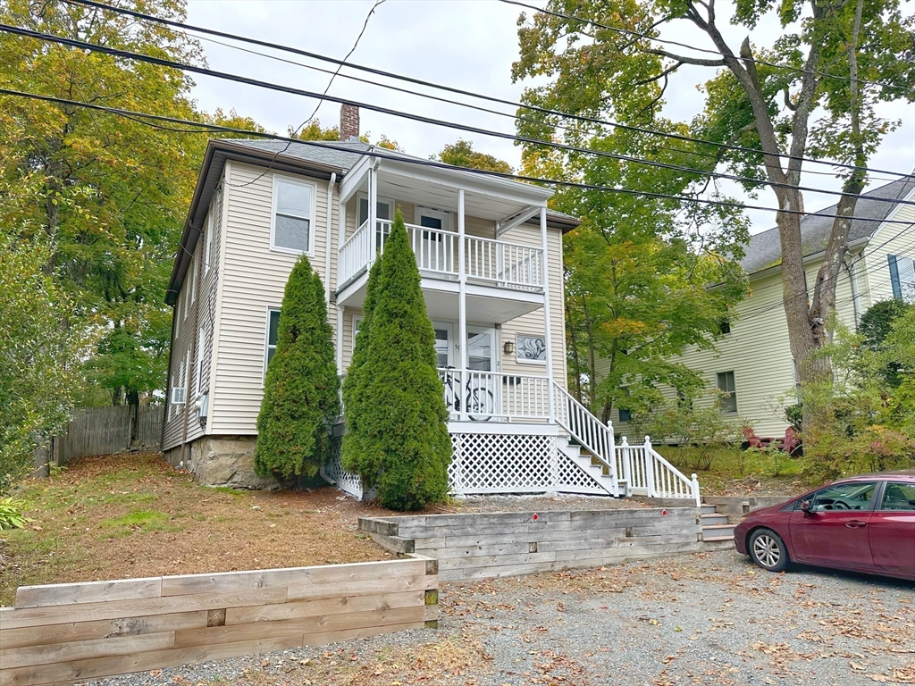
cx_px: 458
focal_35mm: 24
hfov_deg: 71.6
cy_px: 343
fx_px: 634
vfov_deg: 56.8
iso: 80
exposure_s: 1/857
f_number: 1.78
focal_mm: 6.86
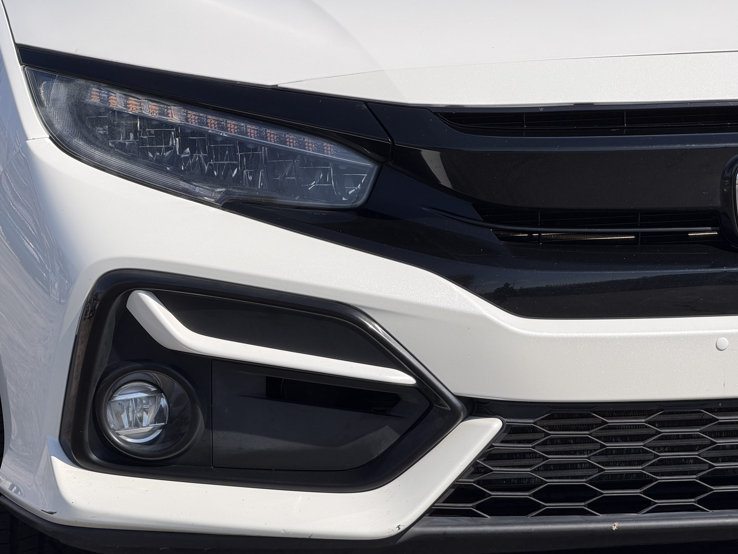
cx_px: 260
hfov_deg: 14.1
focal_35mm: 140
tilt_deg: -4.2
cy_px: 282
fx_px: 2985
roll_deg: +0.1
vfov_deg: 10.6
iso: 20
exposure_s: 1/760
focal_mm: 16.89
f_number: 2.8
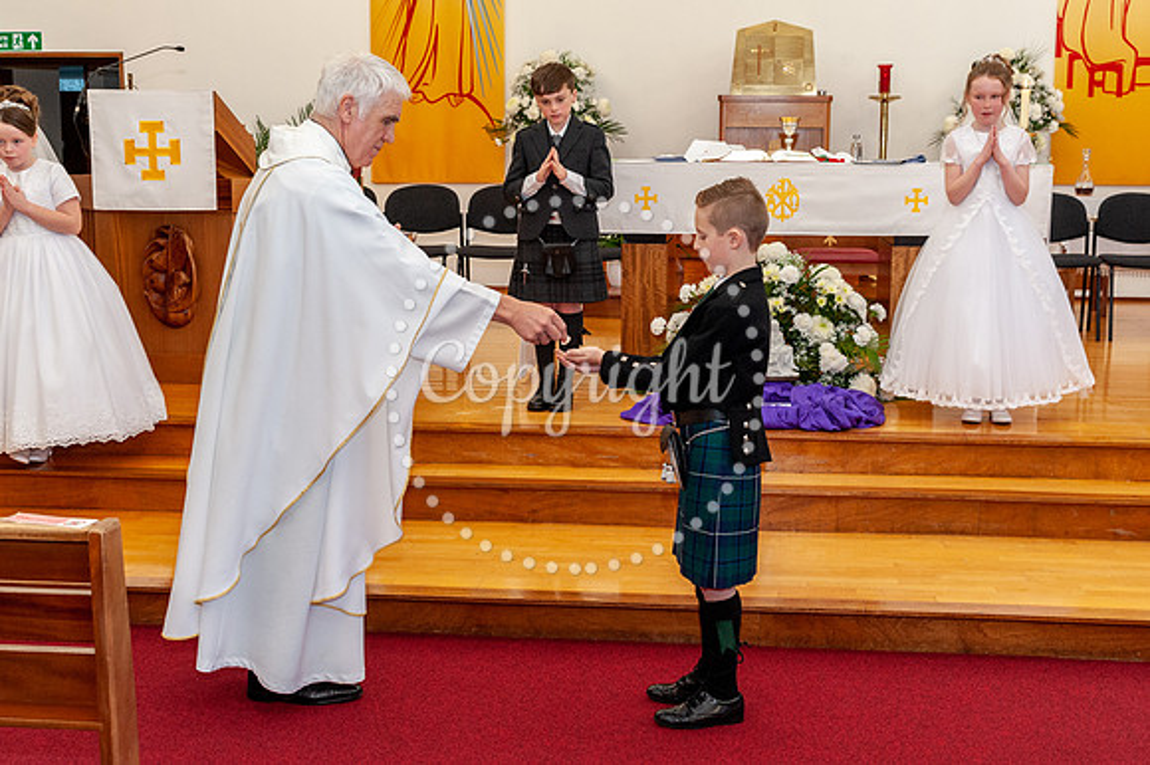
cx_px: 583
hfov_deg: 40.5
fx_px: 1557
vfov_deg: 27.6
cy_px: 377
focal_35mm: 49
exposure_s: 1/80
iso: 2000
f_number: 5.6
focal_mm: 46
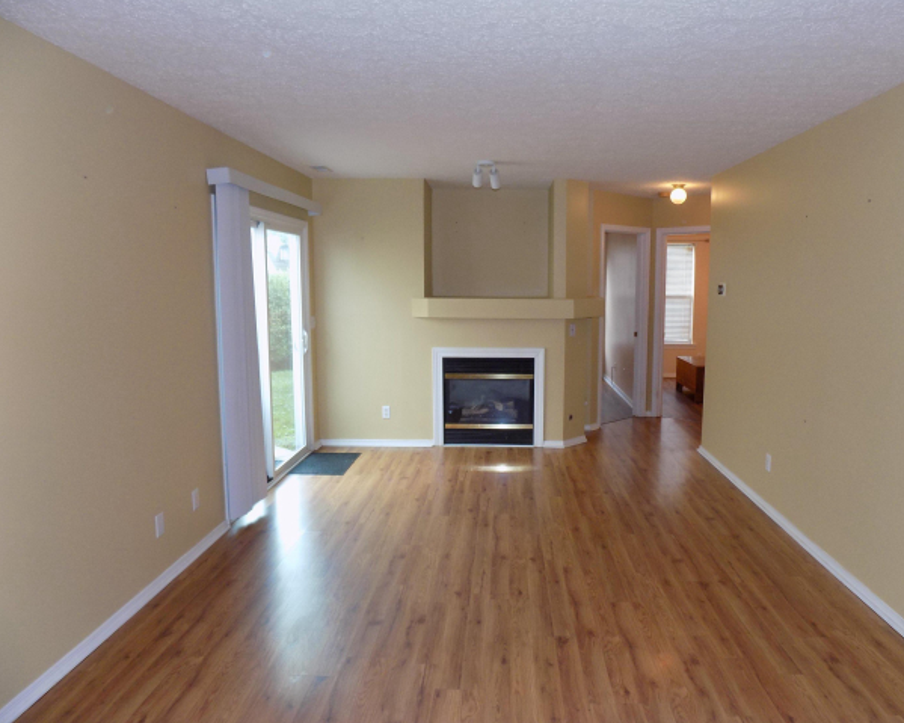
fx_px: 669
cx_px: 491
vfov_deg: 56.8
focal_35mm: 25
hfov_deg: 68.0
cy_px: 370
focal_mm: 4
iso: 140
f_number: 3.1
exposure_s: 1/30
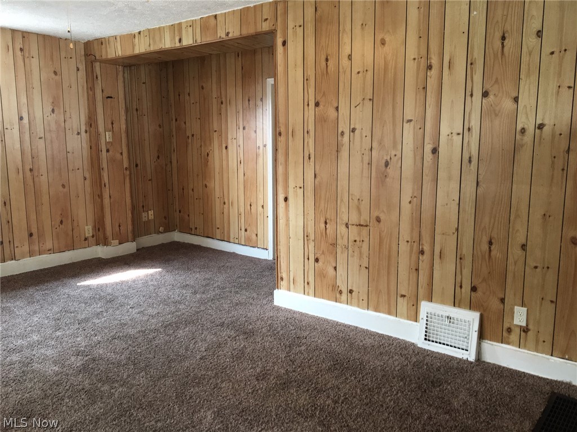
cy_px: 216
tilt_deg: -9.2
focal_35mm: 29
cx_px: 288
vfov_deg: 48.2
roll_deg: +0.4
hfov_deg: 61.7
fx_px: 483
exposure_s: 1/30
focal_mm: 4.15
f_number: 2.2
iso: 64
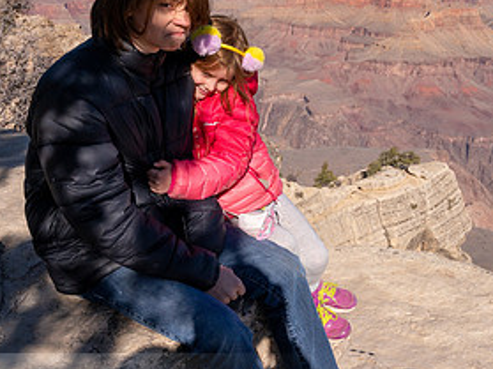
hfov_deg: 39.4
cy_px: 81
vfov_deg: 29.6
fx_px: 683
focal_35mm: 48
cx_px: 311
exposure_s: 1/2500
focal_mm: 24
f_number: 8
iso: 400
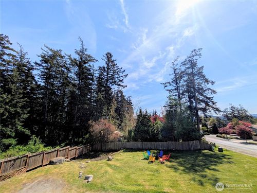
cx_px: 128
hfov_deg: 102.1
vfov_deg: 85.7
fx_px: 104
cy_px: 96
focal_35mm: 14
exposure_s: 1/4016
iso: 49
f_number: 2.2
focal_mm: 1.83
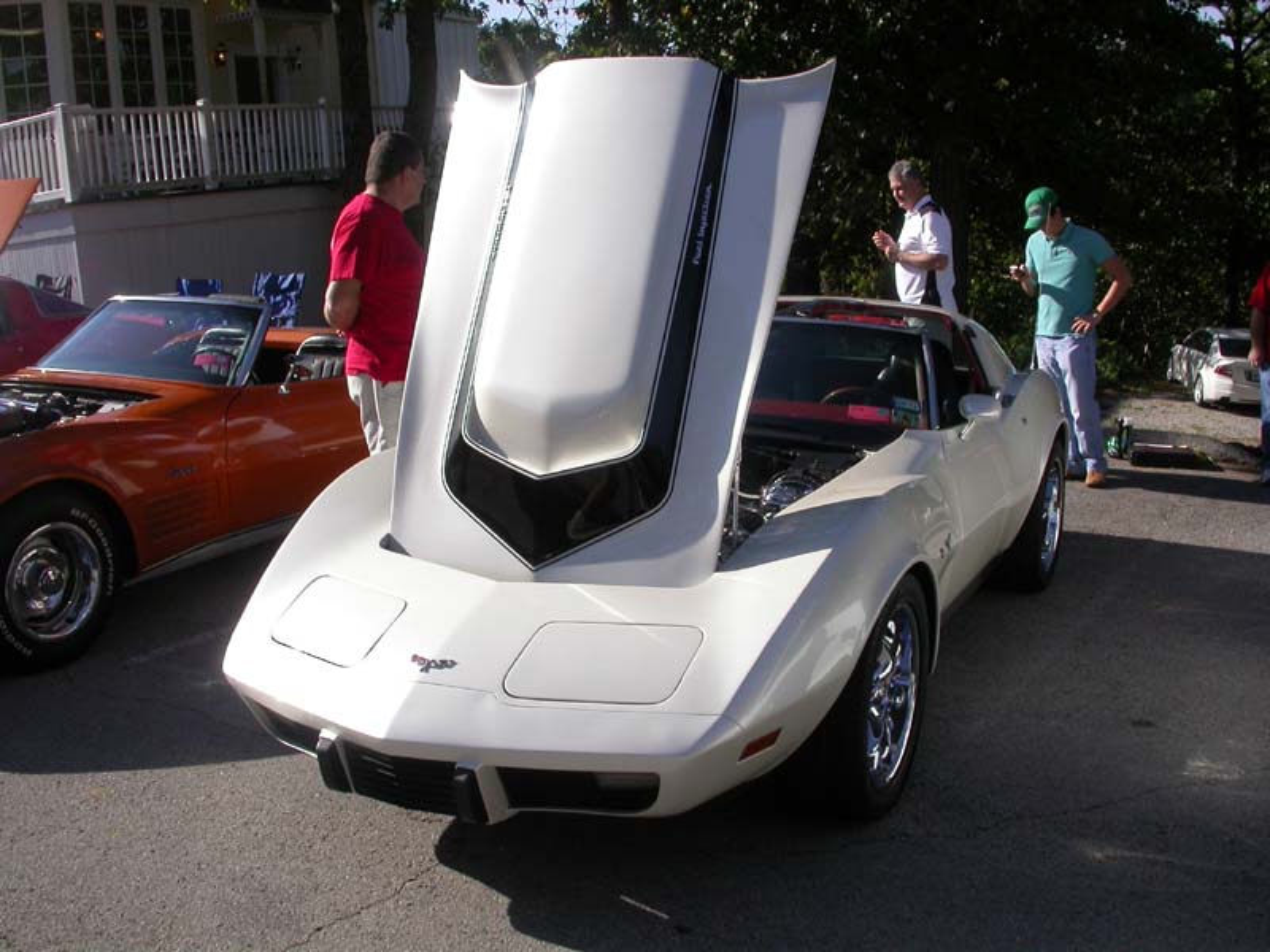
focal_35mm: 38
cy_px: 476
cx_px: 635
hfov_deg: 49.0
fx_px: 1394
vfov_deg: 37.7
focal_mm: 7.85
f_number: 7.5
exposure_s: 1/312
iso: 100
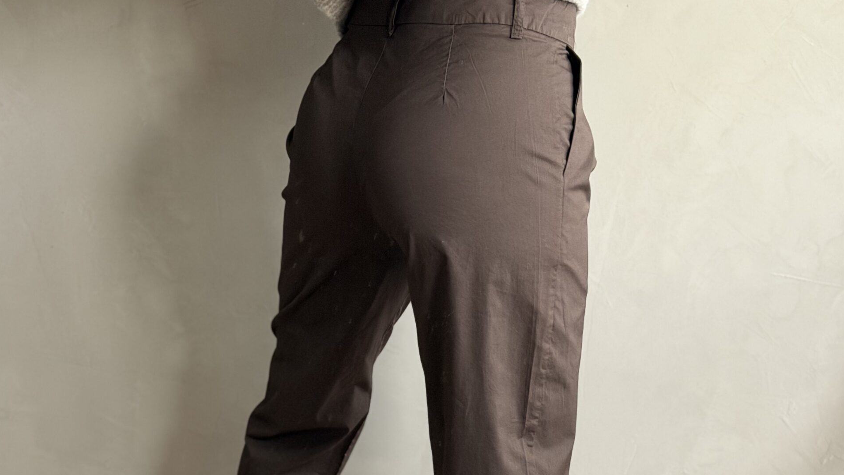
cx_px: 422
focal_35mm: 70
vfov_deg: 16.9
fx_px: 1567
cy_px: 463
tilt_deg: -33.1
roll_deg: +2.2
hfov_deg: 30.1
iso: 250
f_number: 1.78
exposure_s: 1/60
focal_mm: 6.76
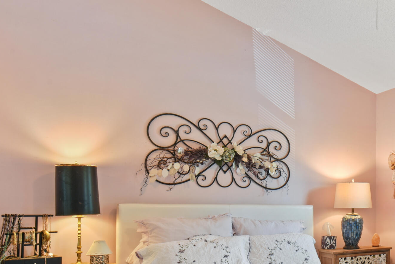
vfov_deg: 36.3
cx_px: 415
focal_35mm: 36
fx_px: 395
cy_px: 188
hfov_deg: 43.5
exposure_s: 2
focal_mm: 16
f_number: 9
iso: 100
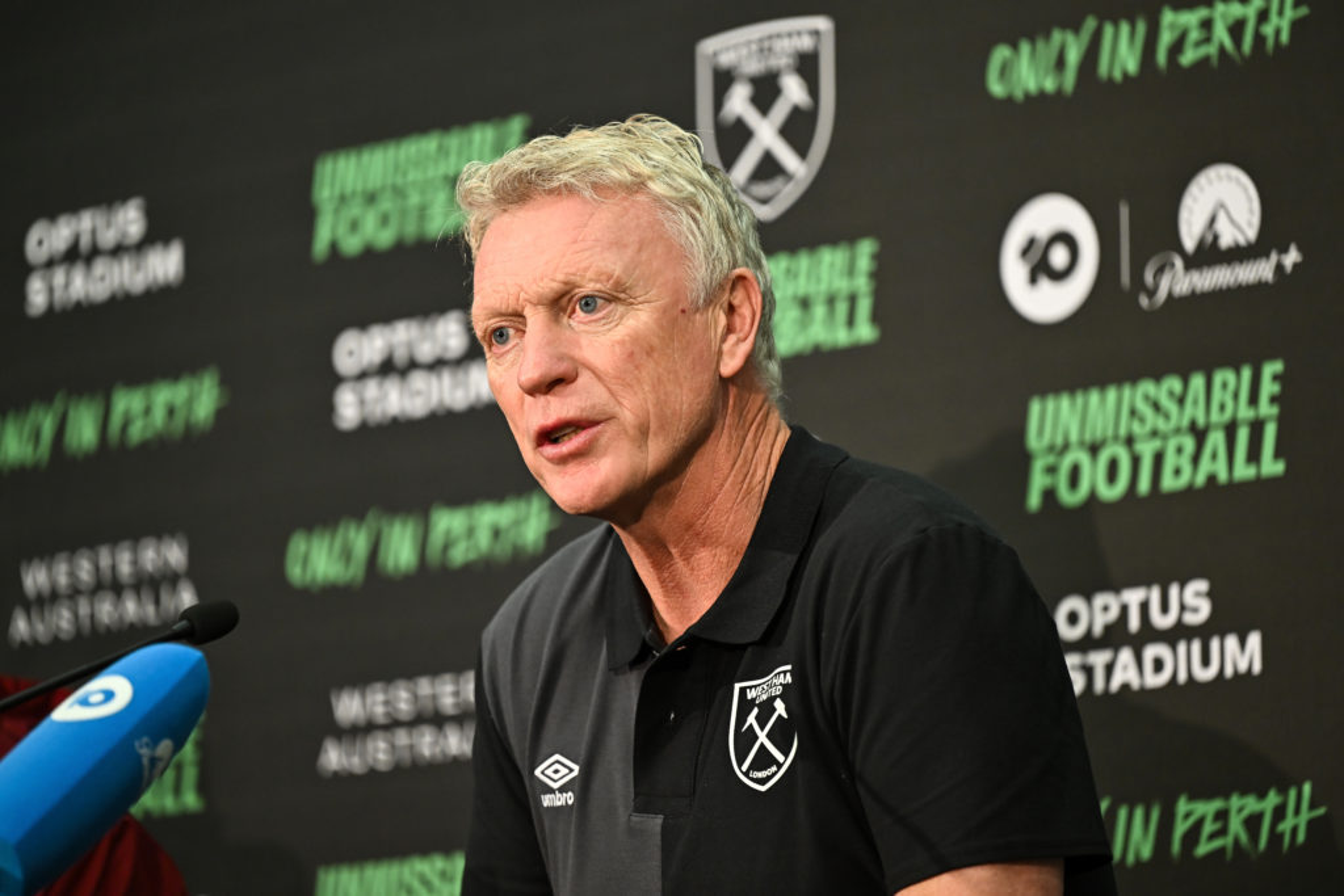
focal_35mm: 200
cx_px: 672
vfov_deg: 6.9
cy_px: 448
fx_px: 7467
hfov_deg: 10.3
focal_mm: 200
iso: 1600
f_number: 2.8
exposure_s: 1/250
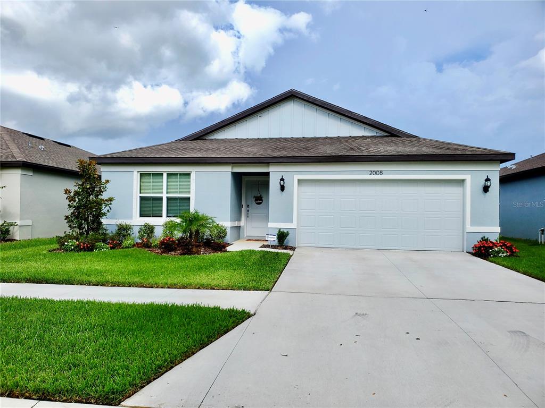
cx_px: 272
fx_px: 409
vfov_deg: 53.1
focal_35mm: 26
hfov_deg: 67.3
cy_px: 204
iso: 50
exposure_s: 1/1667
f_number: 2.4
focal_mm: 4.3
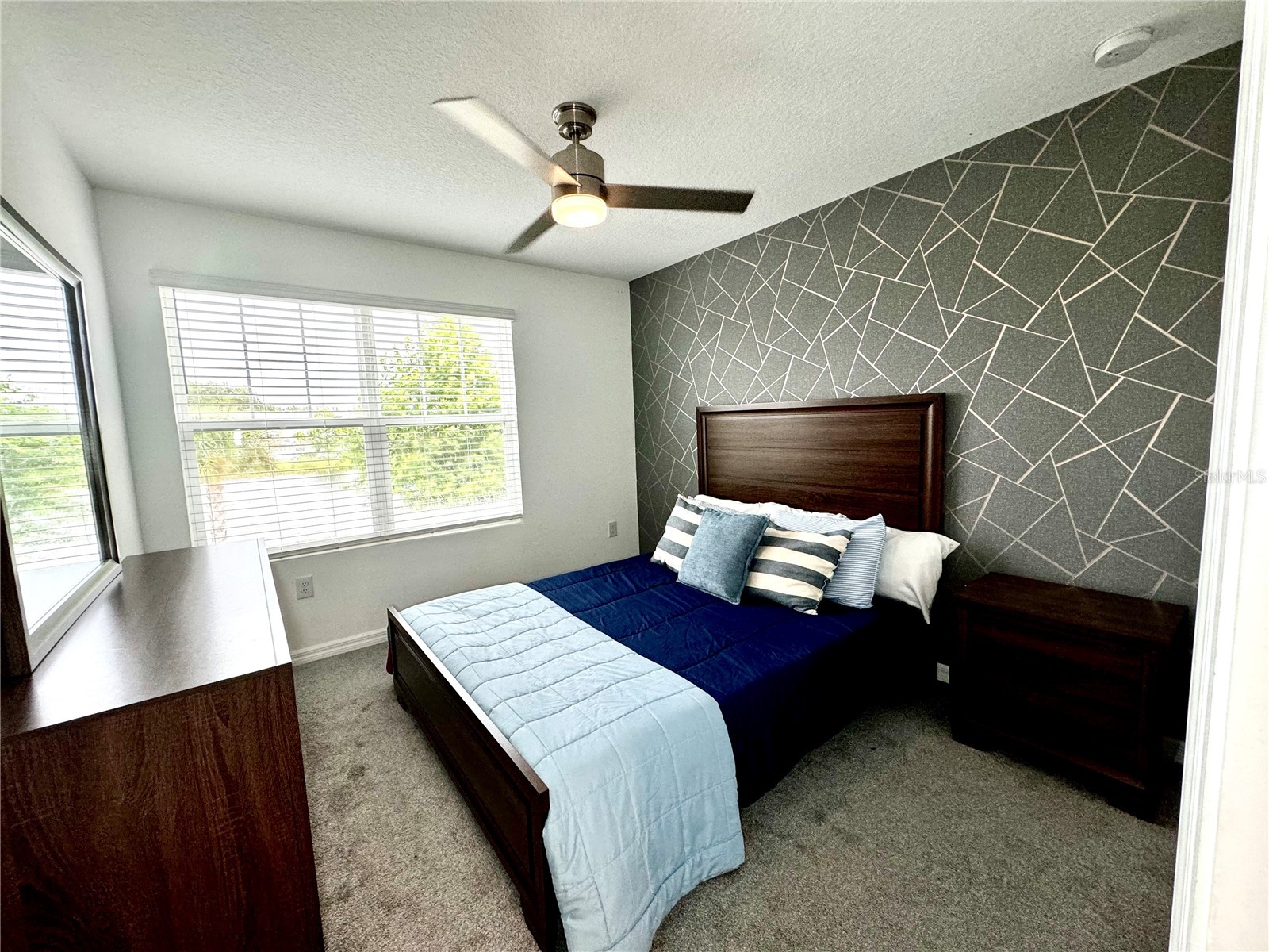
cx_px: 634
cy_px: 476
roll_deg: +2.4
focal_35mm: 14
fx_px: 513
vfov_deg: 85.7
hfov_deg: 102.1
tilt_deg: -6.1
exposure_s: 1/120
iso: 200
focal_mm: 2.22
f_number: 2.2
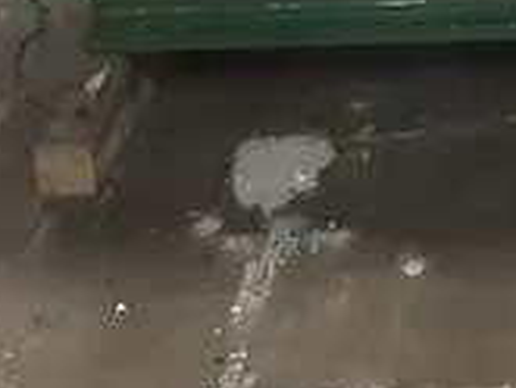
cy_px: -293
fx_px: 1894
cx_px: 597
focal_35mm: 127
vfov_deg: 11.0
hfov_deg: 15.0
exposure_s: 1/24
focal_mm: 2.9
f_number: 1.9
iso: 400
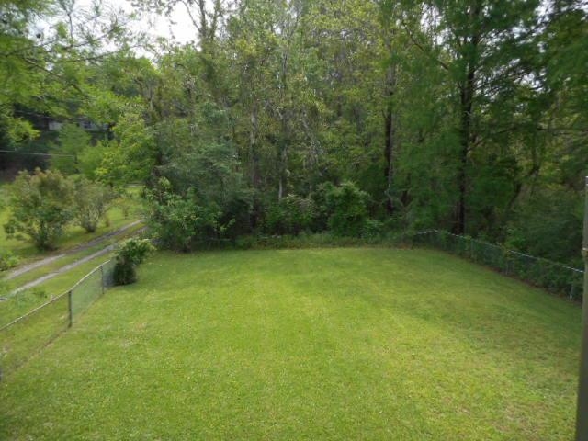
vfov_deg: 54.9
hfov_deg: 69.4
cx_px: 294
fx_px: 425
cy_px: 220
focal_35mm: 25
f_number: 3.7
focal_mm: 4.5
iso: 80
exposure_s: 1/250
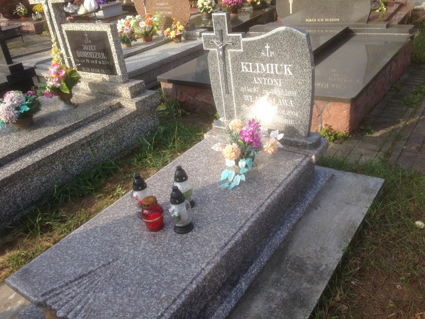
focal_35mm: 33
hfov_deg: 55.4
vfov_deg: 42.9
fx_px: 405
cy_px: 160
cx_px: 212
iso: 50
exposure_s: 1/542
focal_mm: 4.12
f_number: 2.4
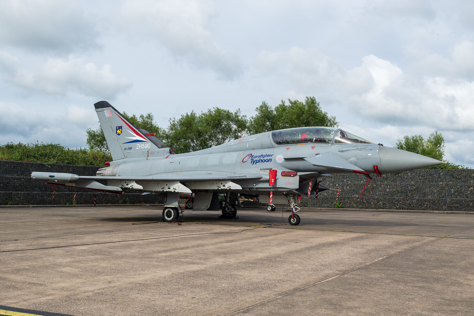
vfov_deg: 31.9
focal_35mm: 42
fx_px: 553
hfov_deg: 46.4
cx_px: 237
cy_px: 158
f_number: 8
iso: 200
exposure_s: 1/500
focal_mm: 28
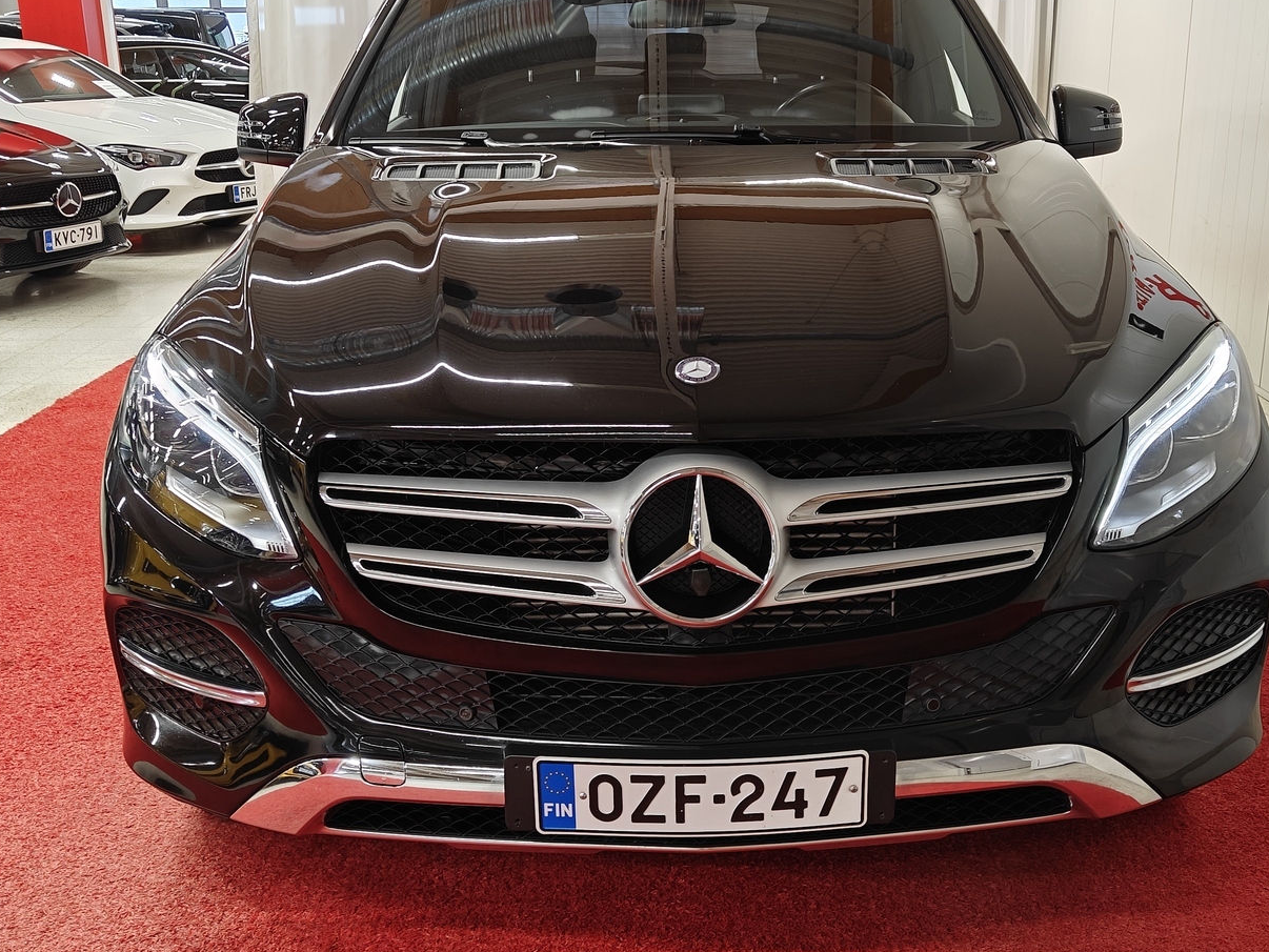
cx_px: 691
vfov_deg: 38.7
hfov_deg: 50.1
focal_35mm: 37
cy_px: 444
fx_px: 1357
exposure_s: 1/50
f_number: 1.8
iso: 64
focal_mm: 5.59
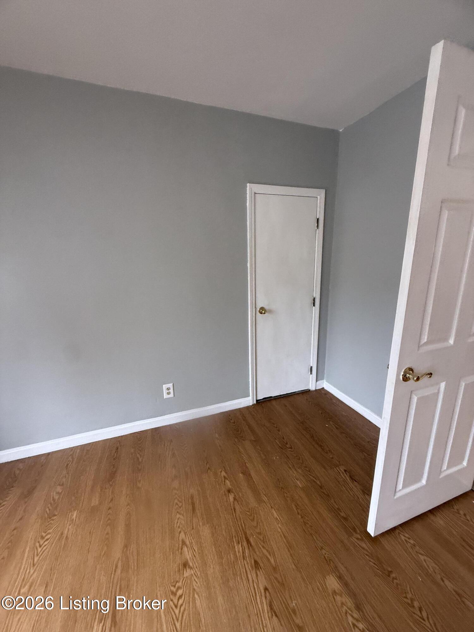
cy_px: 316
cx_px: 237
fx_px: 256
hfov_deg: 85.7
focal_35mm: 14
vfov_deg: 102.1
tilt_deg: -7.3
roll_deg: +0.1
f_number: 2.2
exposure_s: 1/99
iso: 250
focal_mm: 2.22
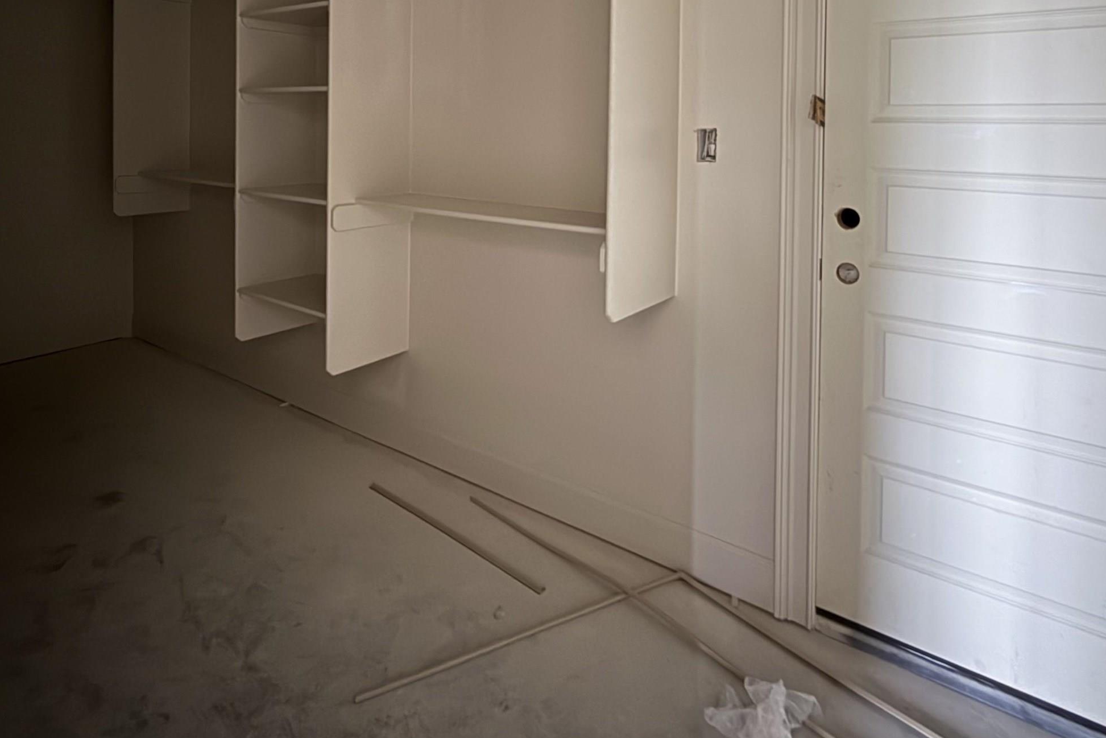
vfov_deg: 51.2
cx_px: 526
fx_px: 707
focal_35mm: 23
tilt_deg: -0.8
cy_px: 132
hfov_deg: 76.0
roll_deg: -1.5
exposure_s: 1/8
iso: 500
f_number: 2.2
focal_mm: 2.22
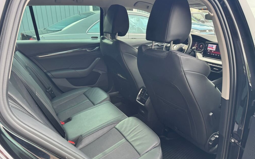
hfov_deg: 70.4
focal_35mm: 26
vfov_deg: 47.5
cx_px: 128
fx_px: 181
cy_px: 89
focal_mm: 6.76
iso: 125
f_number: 1.78
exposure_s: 1/121
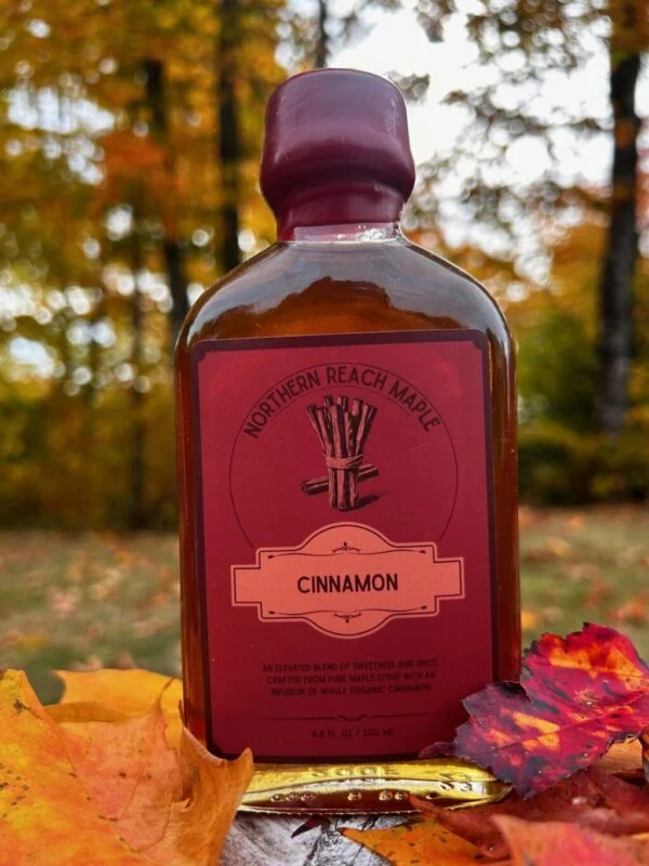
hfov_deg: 53.1
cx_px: 324
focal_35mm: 26
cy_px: 433
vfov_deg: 67.3
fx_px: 650
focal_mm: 5.7
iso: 50
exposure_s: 1/478
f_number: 1.5
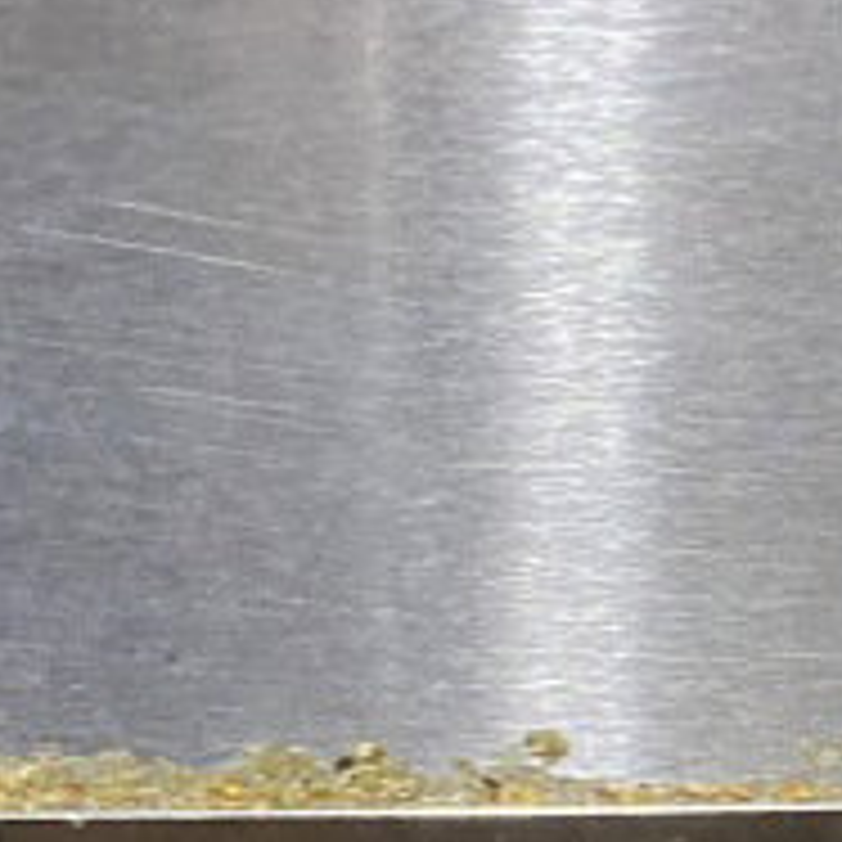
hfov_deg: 17.4
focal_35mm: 100
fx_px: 2752
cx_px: 464
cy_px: 1650
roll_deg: +0.1
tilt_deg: -24.3
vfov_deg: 14.6
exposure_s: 1/35
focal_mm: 4.25
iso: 640
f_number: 1.8
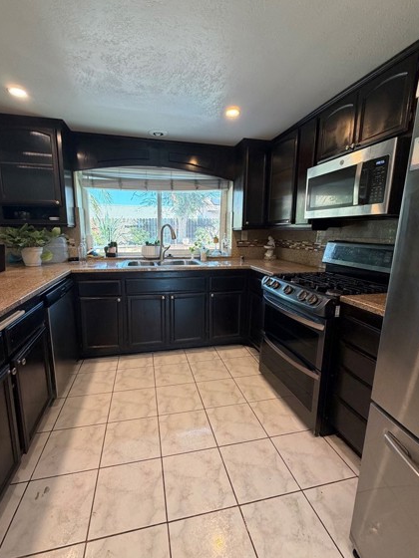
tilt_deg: -11.3
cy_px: 279
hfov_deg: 78.1
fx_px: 258
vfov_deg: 94.5
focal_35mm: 16
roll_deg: -2.2
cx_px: 202
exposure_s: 1/60
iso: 200
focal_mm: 2.22
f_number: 2.2
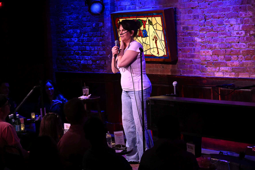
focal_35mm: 81
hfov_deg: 25.1
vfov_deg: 16.9
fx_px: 574
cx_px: 128
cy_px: 85
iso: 10000
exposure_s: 1/100
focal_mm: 81
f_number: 6.3
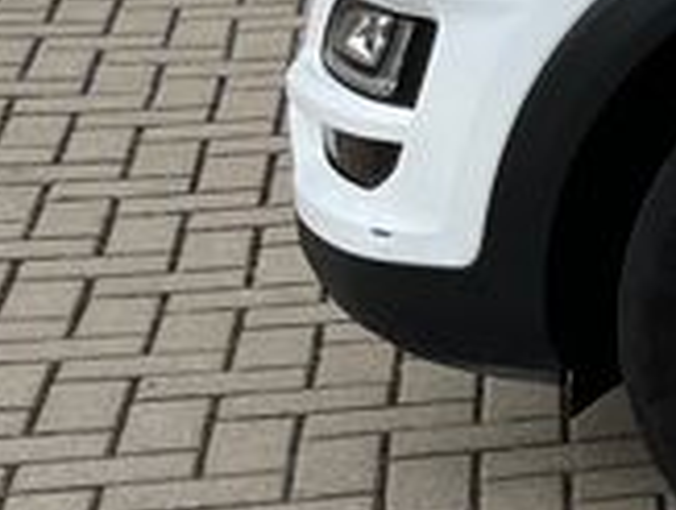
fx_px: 3190
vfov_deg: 8.8
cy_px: -365
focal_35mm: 163
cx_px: 2090
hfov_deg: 9.3
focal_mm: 5.1
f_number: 1.6
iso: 50
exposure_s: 1/3623
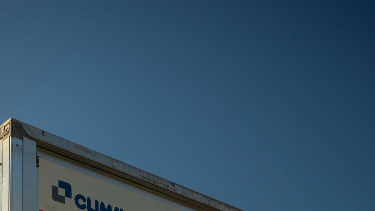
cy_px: 372
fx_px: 785
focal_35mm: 79
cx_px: 116
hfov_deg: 26.7
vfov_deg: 13.8
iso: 125
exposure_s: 1/125
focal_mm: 25
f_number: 5
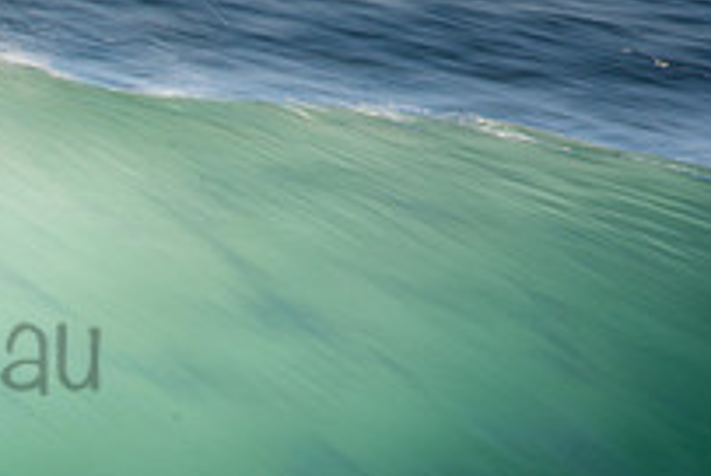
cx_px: -270
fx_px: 42306
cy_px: 310
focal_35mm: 2139
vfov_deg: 0.6
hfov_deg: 1.0
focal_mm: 500
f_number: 22
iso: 100
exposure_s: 1/30
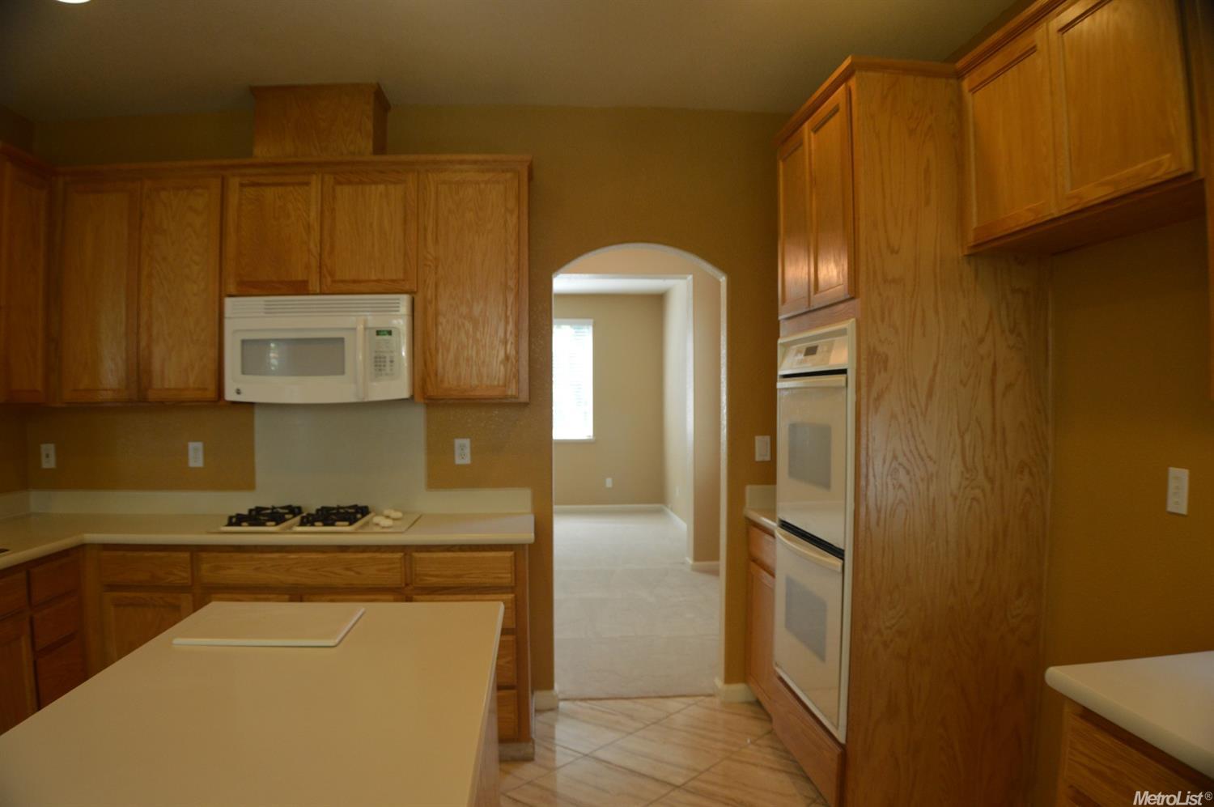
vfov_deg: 39.9
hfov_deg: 57.3
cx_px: 607
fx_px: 1112
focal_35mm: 33
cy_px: 404
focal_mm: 22
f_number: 3.5
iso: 450
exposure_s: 1/60
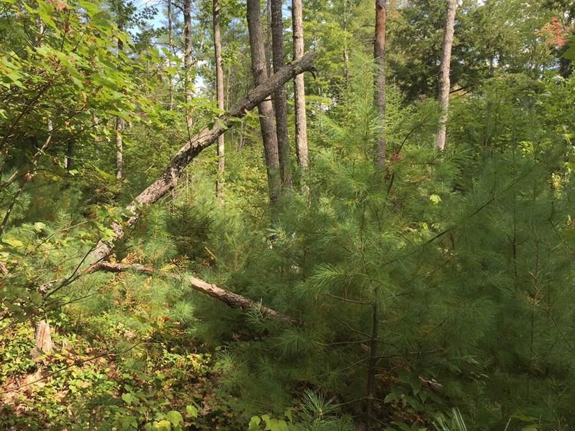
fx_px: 598
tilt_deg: +0.0
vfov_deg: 39.6
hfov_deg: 51.3
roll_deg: -0.6
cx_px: 261
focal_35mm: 36
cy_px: 191
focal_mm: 4.15
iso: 32
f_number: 2.2
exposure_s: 1/488
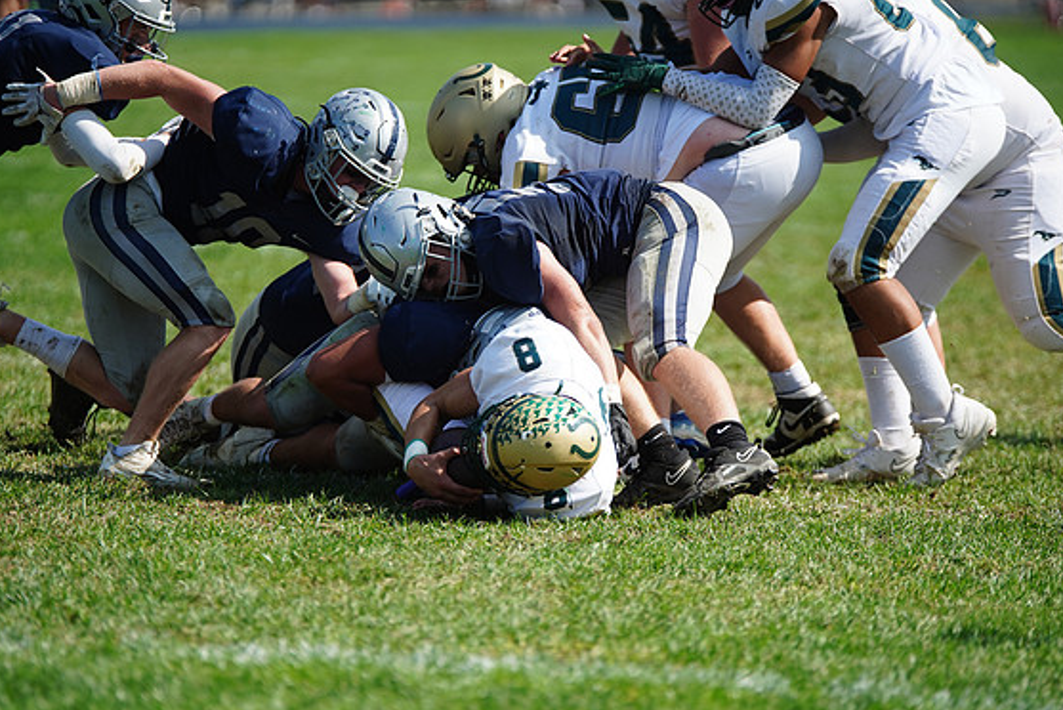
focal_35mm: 257
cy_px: 365
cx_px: 527
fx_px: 7592
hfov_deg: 8.0
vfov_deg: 5.4
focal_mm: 247
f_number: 2.8
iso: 400
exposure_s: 1/4000
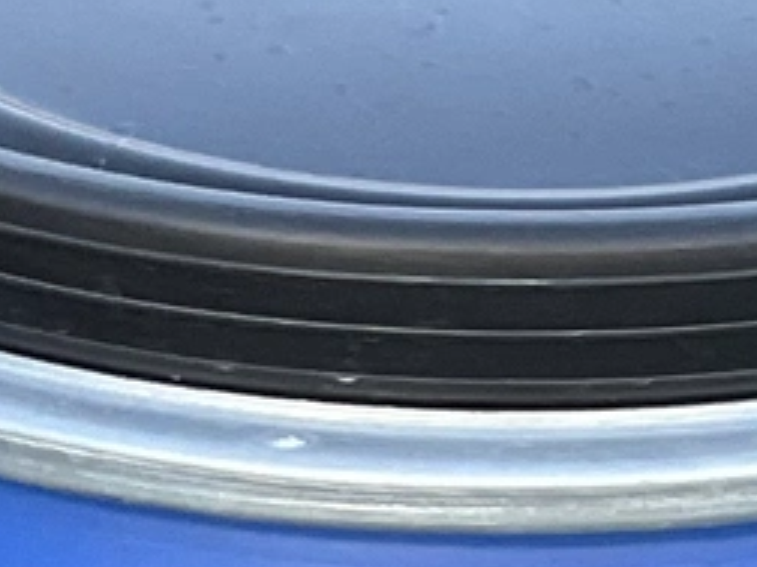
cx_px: 1772
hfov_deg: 8.0
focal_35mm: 230
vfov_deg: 6.4
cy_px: 918
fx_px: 5030
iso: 64
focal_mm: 3
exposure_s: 1/122
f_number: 1.8
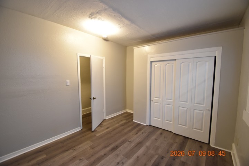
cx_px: 124
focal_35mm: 15
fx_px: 104
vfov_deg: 77.3
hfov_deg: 100.4
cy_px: 83
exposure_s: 1/45
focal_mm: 10
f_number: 3.5
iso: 800
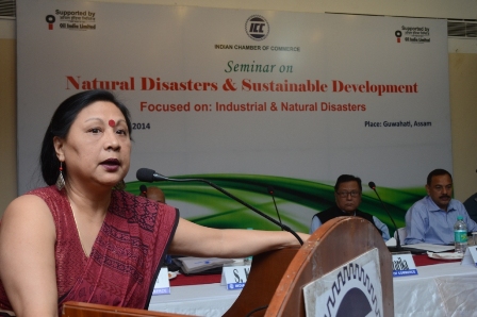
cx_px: 238
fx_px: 556
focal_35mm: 42
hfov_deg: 46.4
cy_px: 158
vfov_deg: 31.8
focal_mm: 28
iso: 400
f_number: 4.5
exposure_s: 1/50
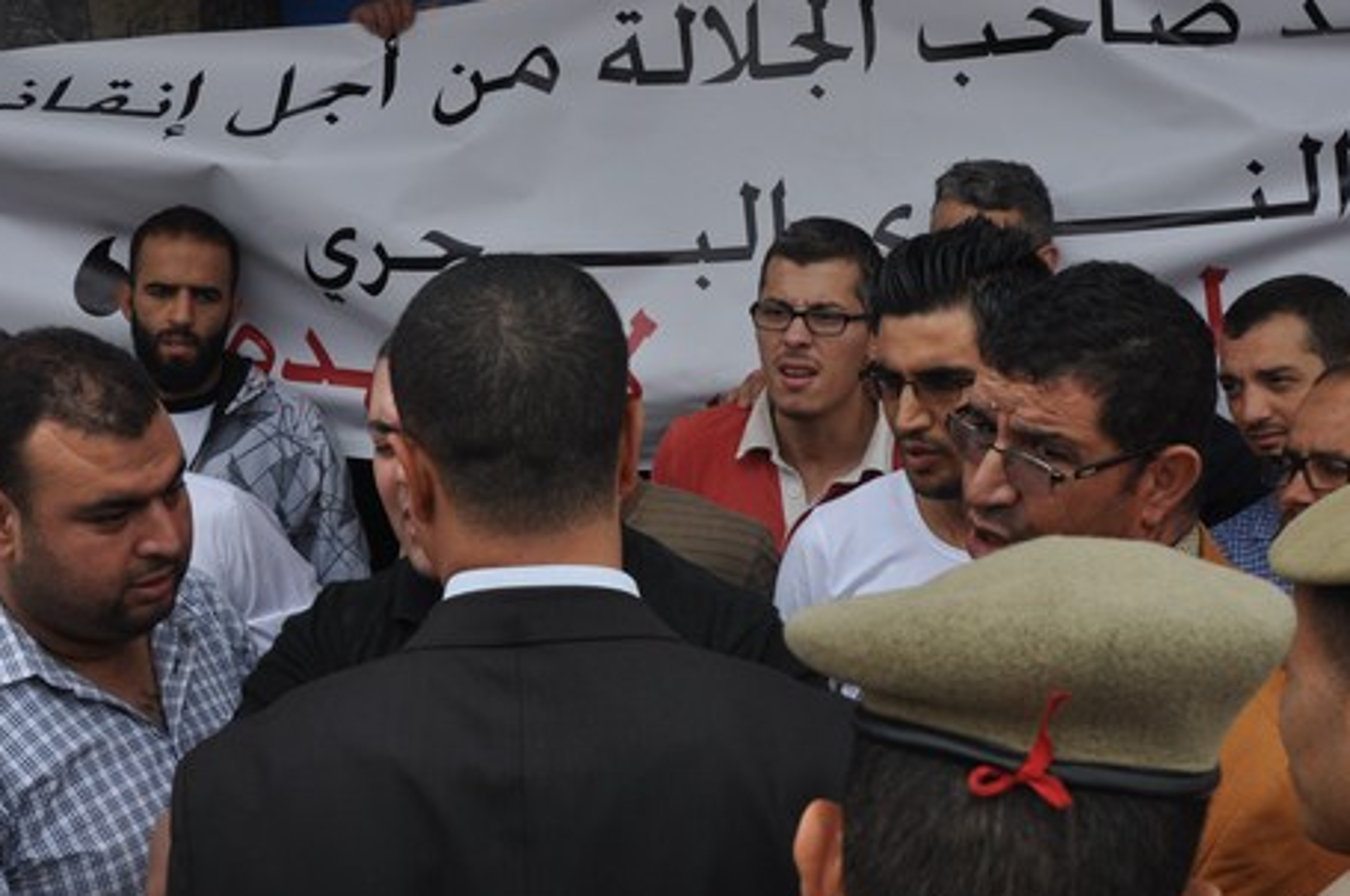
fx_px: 2210
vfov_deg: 22.8
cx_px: 645
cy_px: 620
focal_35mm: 59
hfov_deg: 34.0
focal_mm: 28
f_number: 8
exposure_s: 1/250
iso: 200
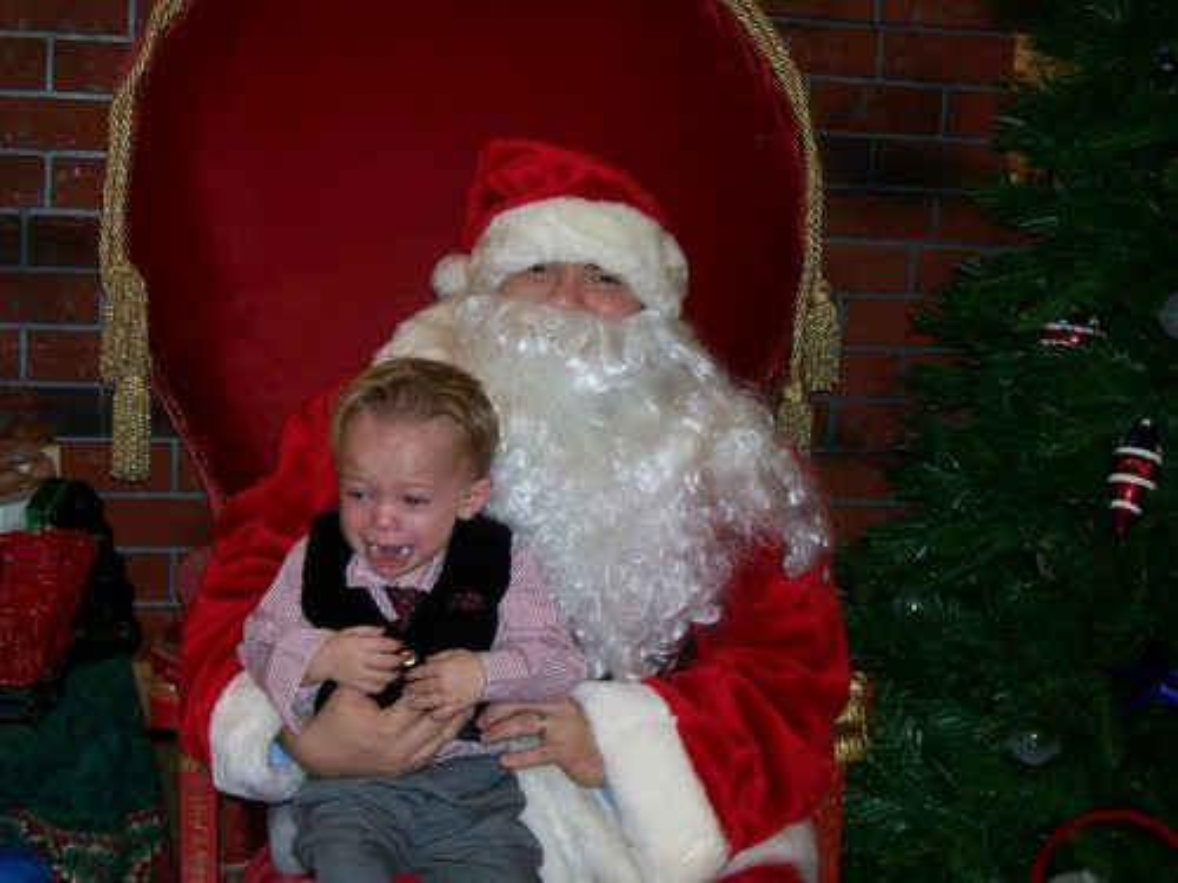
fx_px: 1906
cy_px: 442
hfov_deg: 34.3
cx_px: 589
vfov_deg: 26.1
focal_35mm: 56
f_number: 3.4
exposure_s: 1/83.6
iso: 80
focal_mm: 9.4
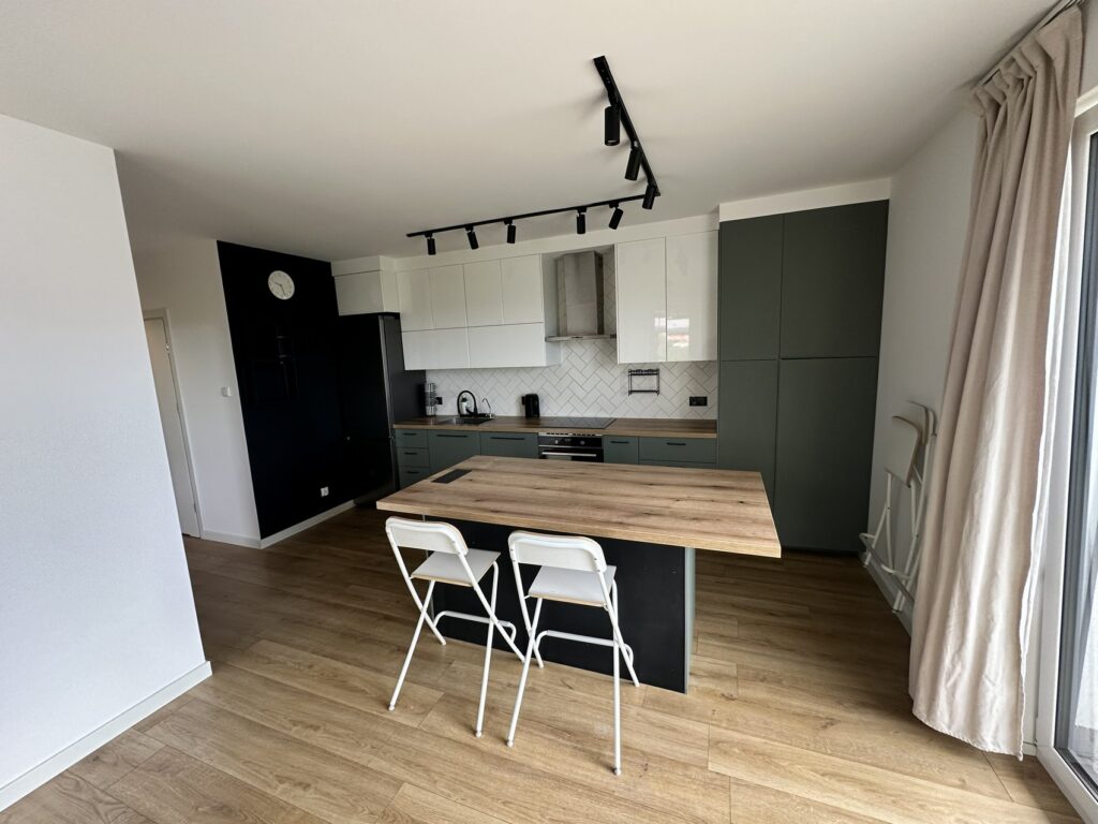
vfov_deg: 85.7
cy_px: 412
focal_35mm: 14
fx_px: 444
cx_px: 549
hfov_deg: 102.1
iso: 160
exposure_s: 1/99
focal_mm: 2.22
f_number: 2.2
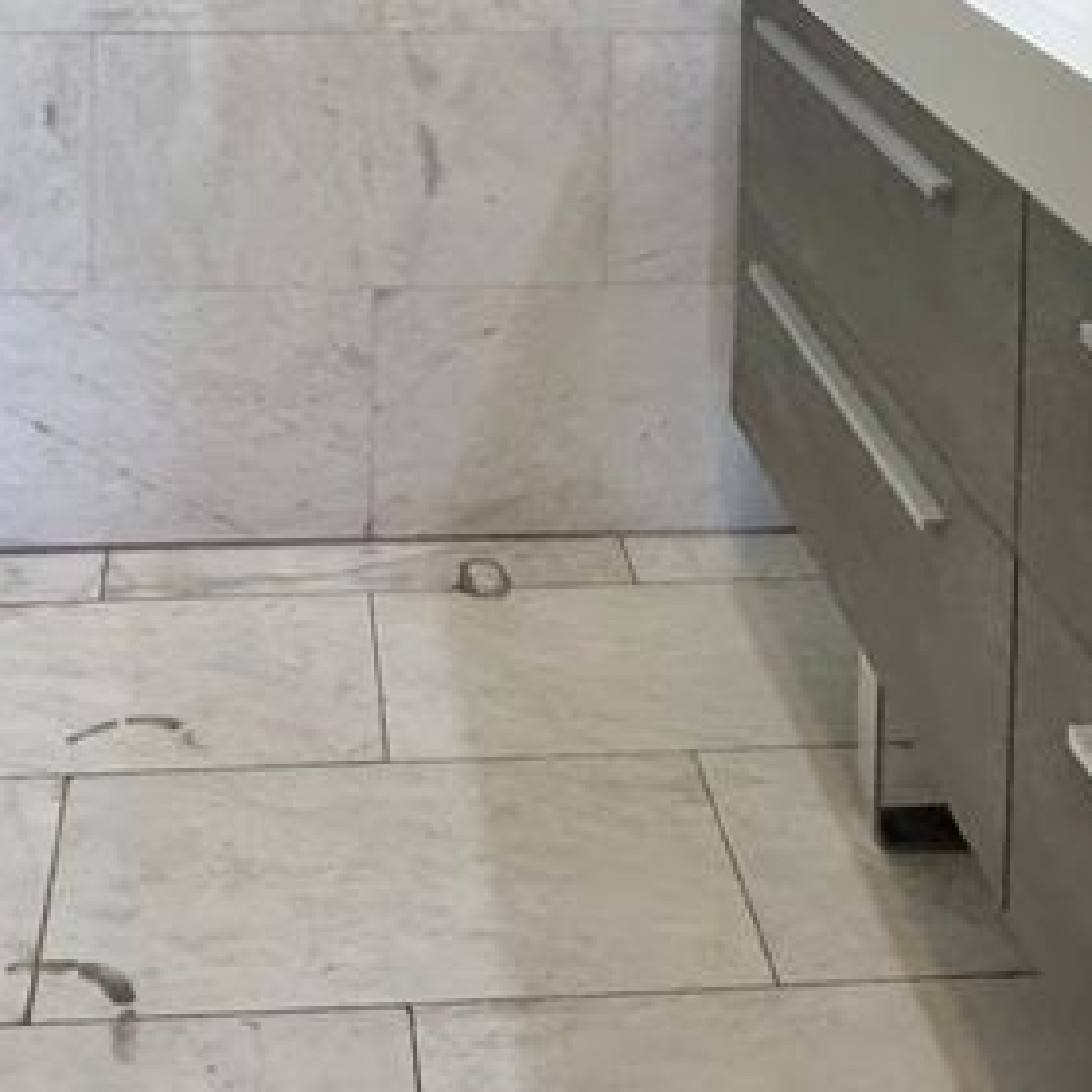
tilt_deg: -5.3
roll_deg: -0.8
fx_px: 1892
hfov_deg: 32.1
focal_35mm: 53
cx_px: 421
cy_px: -335
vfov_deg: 27.0
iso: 320
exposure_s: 1/120
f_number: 2.2
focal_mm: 2.22
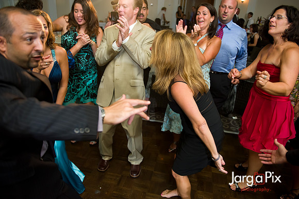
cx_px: 150
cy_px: 100
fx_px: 224
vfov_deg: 47.9
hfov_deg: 67.4
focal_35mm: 27
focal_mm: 27
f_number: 3.2
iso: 1600
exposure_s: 1/125
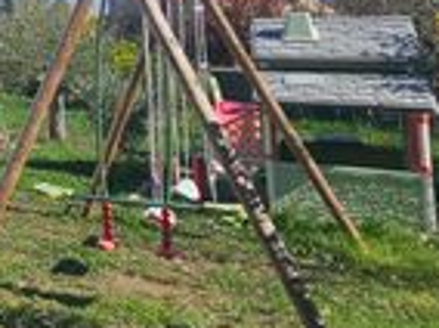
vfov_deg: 24.5
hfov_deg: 21.3
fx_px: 696
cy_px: -43
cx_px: -371
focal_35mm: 55
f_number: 2.2
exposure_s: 1/3840
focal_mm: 2.2
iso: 50
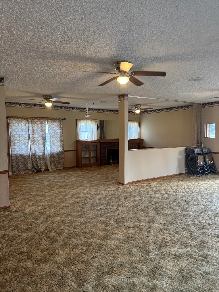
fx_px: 202
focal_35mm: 24
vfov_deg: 71.6
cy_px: 146
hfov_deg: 56.8
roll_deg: +1.1
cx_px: 110
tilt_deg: -3.4
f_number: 1.78
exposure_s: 1/60
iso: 200
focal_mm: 6.76
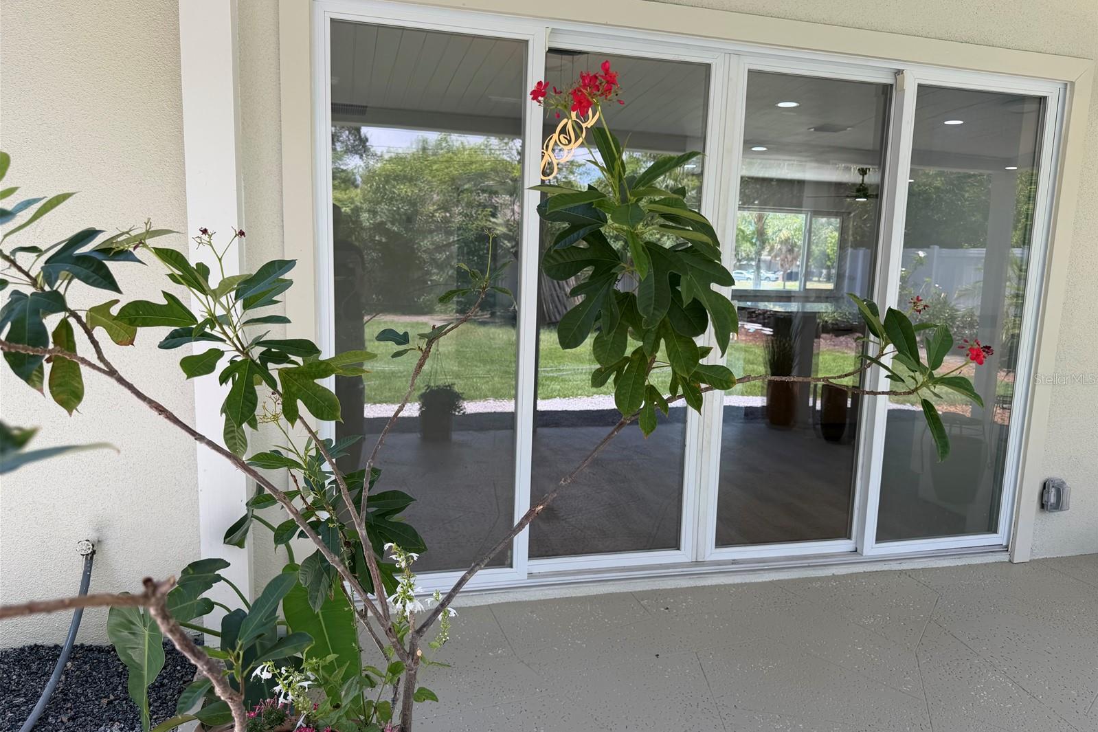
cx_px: 549
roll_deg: -1.7
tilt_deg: -9.1
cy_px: 379
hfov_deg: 71.5
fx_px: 762
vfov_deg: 51.3
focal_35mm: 25
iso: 80
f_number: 1.78
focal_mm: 6.76
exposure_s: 1/433
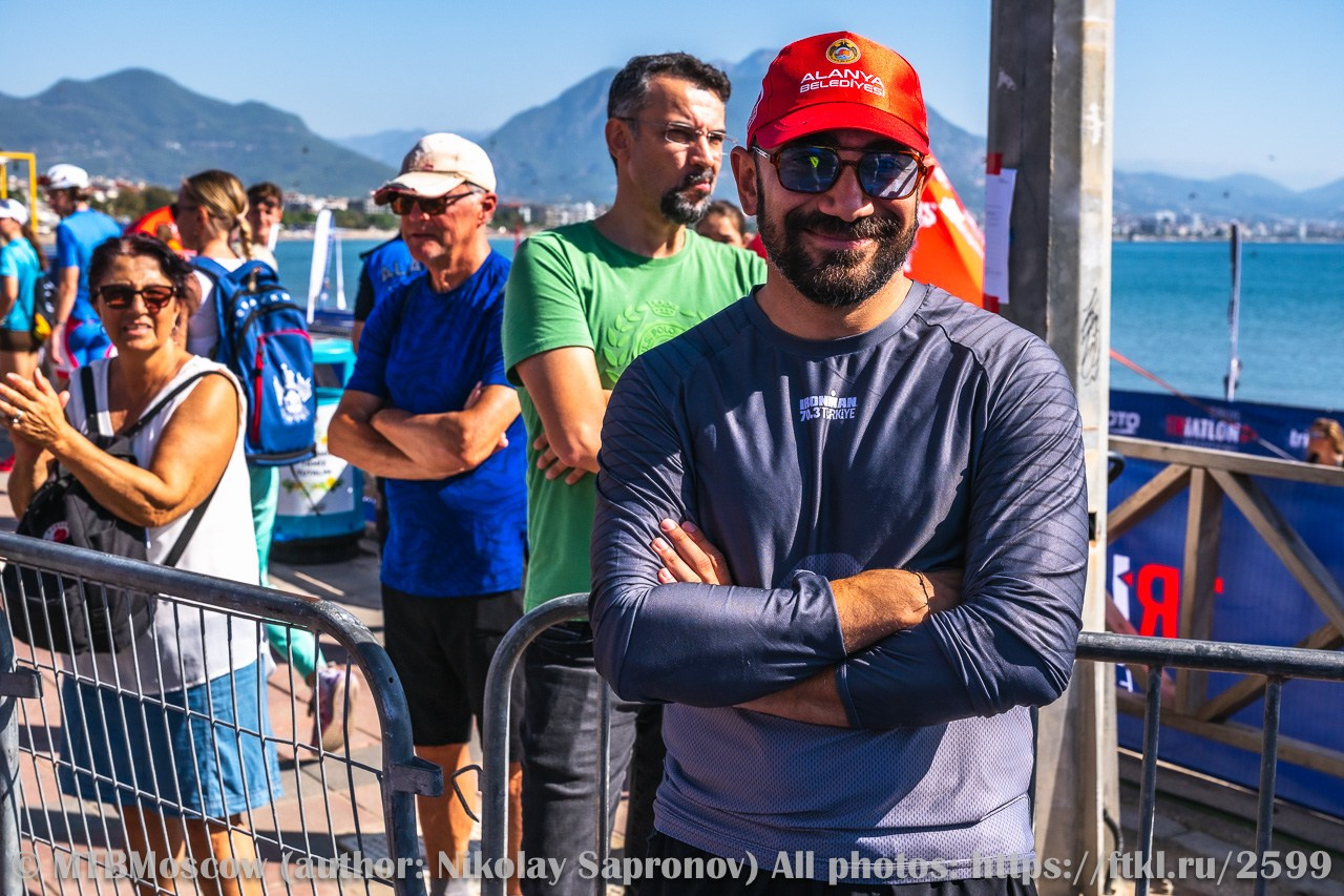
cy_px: 448
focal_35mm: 47
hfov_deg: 41.9
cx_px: 672
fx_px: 1754
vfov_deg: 28.6
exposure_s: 1/1600
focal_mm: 47
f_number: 8
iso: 320
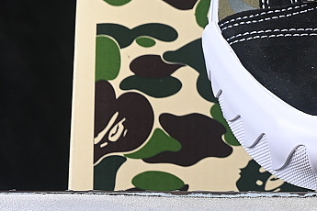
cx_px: 446
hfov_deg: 8.6
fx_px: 2069
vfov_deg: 5.8
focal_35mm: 235
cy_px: -15
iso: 160
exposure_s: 1/60
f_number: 6.3
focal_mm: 50
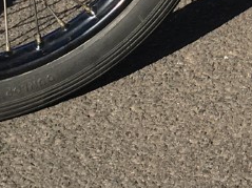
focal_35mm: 175
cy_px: -251
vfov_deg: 7.9
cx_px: 415
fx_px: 1273
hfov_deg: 10.8
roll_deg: +2.8
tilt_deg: -12.5
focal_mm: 4.15
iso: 25
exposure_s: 1/1183
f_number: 2.2
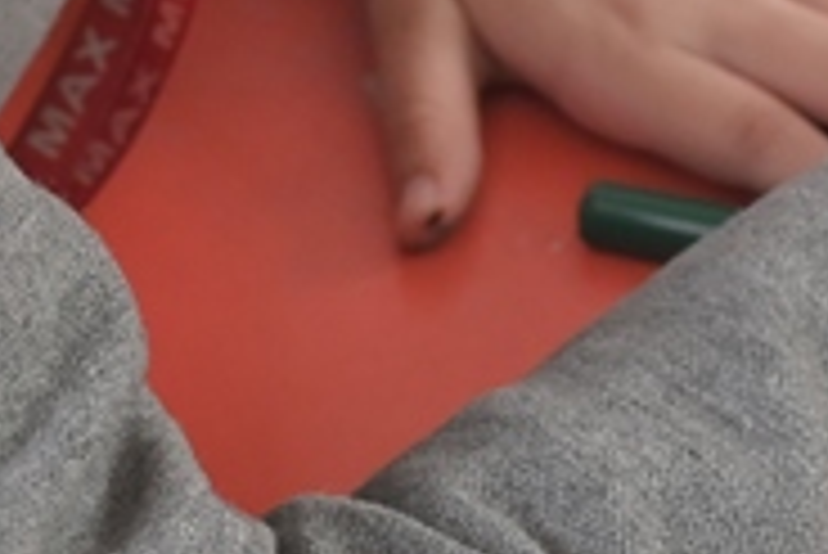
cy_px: -414
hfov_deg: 7.5
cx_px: 932
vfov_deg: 5.0
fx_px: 6284
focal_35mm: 273
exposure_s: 1/125
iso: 1250
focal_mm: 52
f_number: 4
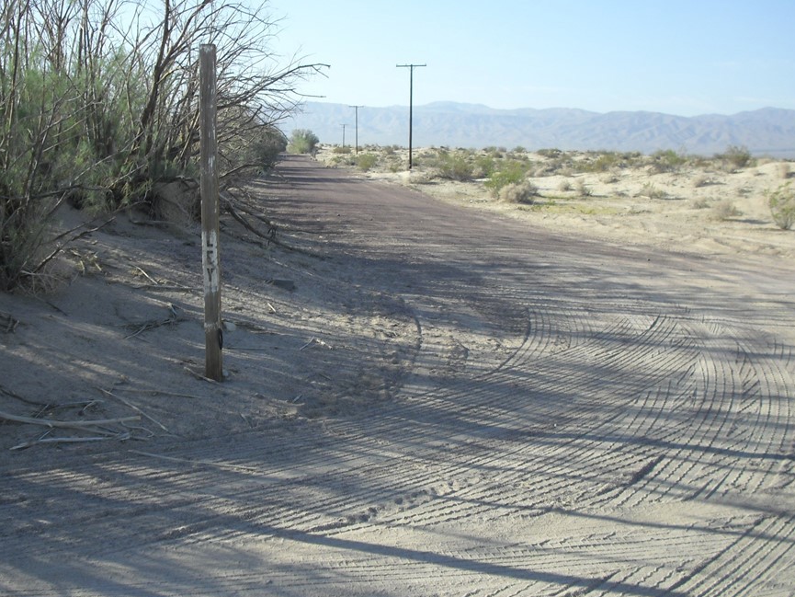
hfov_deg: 42.0
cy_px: 272
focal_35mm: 45
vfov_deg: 32.2
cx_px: 352
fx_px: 1034
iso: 100
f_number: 8
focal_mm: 6.2
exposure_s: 1/125
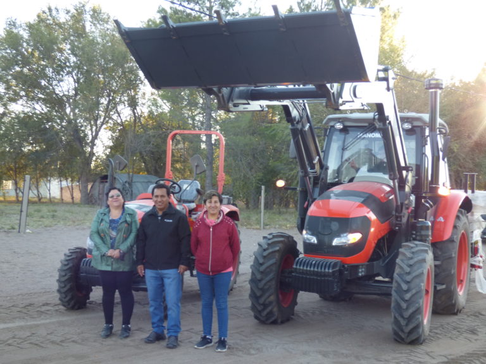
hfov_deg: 42.1
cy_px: 182
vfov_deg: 32.2
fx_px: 632
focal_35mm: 45
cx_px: 243
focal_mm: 7.79
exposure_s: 1/60
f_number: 3.7
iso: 125
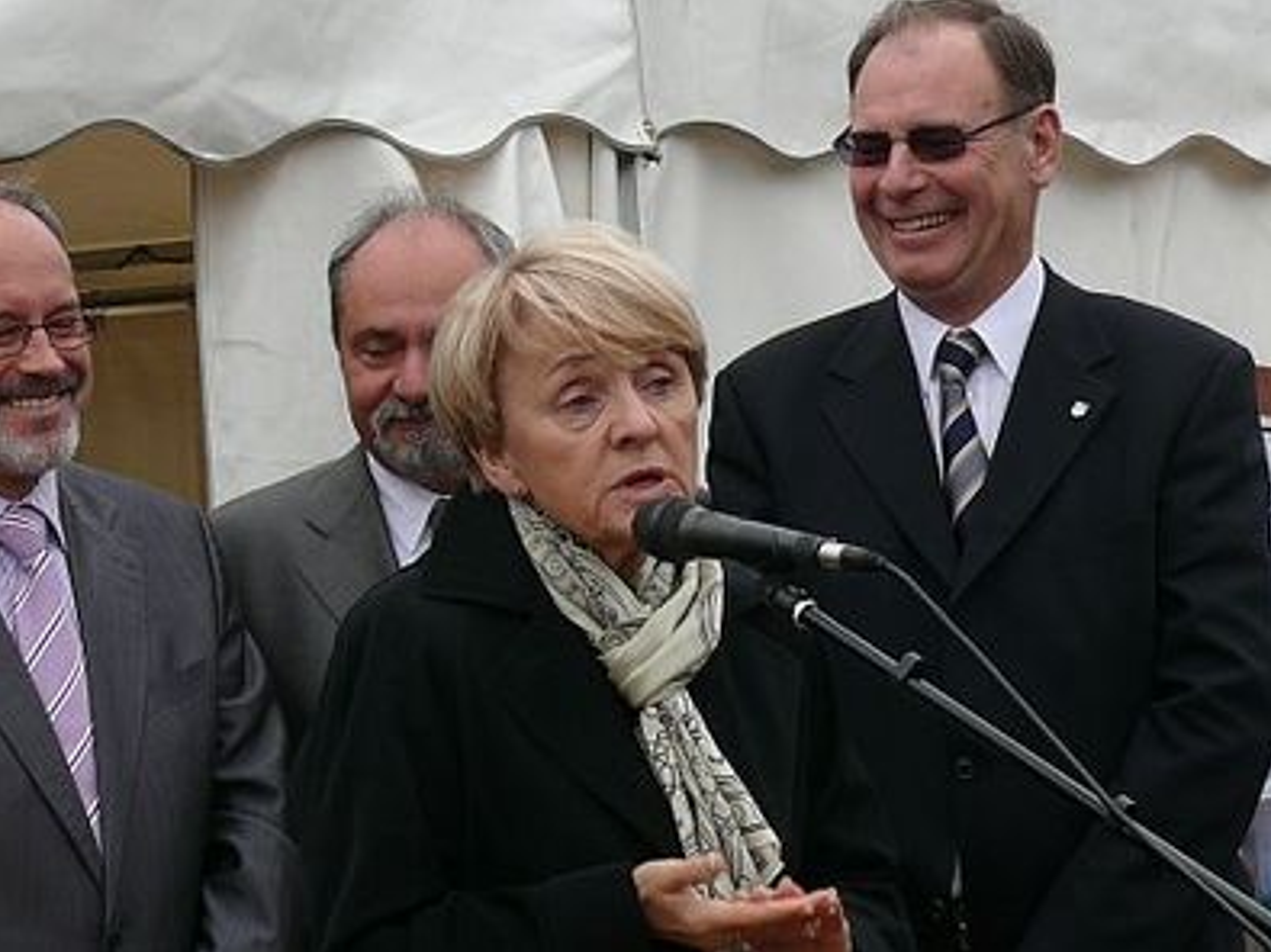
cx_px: 637
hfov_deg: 12.6
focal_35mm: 157
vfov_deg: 9.4
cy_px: 473
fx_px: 5763
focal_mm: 18.5
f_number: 4
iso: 100
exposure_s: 1/200
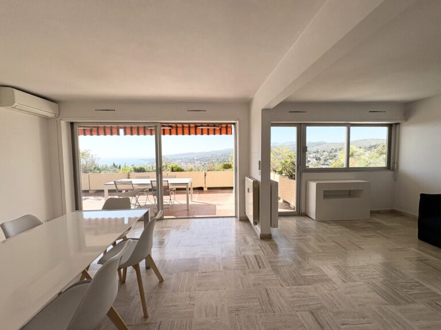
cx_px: 220
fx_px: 178
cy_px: 165
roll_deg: +0.5
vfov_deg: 85.7
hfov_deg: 102.1
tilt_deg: -2.1
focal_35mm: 14
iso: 50
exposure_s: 1/1094
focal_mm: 2.22
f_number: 2.2
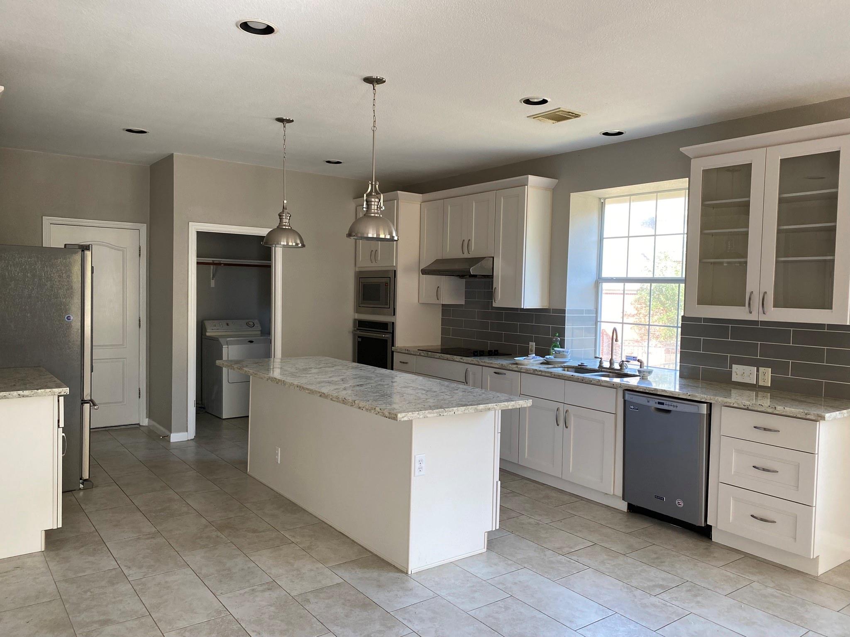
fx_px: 638
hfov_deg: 67.3
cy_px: 318
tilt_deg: -1.1
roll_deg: -1.9
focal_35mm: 26
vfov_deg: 53.1
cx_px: 425
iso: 100
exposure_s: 1/120
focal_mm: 4.25
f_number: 1.8
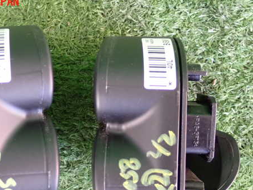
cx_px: 85
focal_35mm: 72
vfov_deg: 20.4
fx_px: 527
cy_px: 121
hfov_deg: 26.9
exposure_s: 1/30
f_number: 3.3
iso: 1000
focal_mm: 9.65
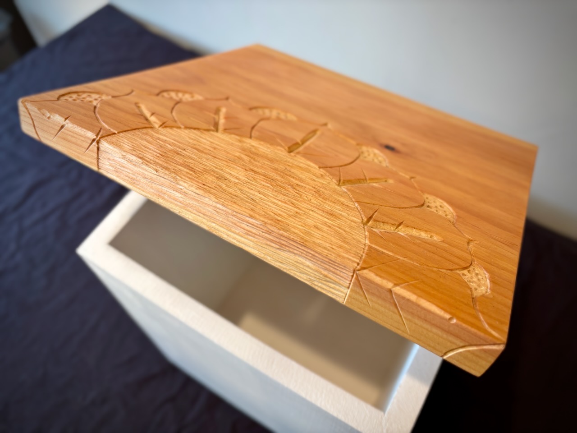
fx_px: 433
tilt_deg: -55.8
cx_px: 288
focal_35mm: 26
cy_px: 216
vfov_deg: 53.1
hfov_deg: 67.3
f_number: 1.6
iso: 80
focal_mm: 5.96
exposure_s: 1/60
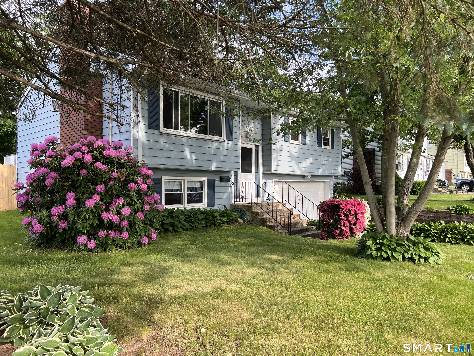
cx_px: 237
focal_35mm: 26
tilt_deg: +1.2
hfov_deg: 67.3
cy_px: 178
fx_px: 356
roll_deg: +0.7
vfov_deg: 53.1
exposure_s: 1/700
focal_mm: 5.7
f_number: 1.5
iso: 50
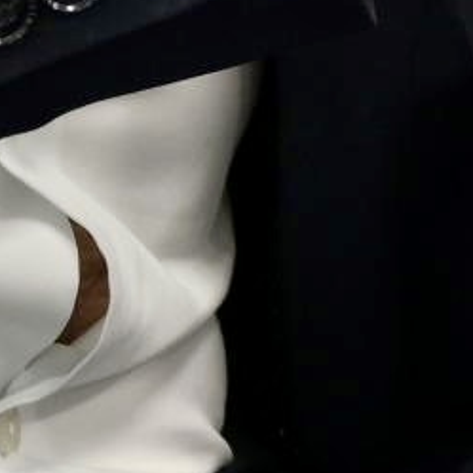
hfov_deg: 1.1
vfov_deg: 1.1
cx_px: 1301
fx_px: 25349
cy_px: -1125
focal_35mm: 1640
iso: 560
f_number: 5
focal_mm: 115
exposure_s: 1/60
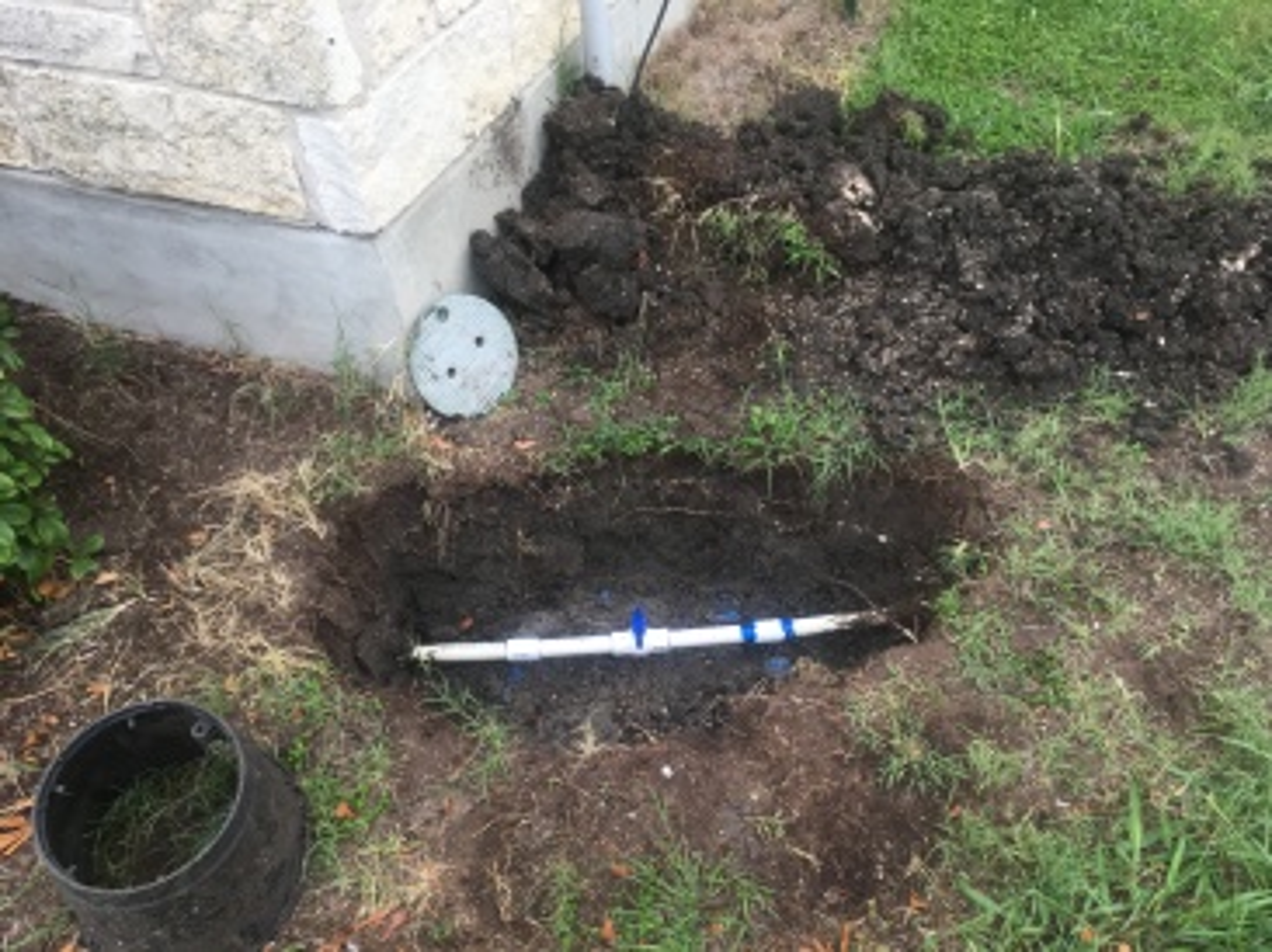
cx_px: 636
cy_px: 476
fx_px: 1065
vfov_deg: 48.2
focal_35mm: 29
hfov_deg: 61.7
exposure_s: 1/120
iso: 32
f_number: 2.2
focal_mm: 4.15
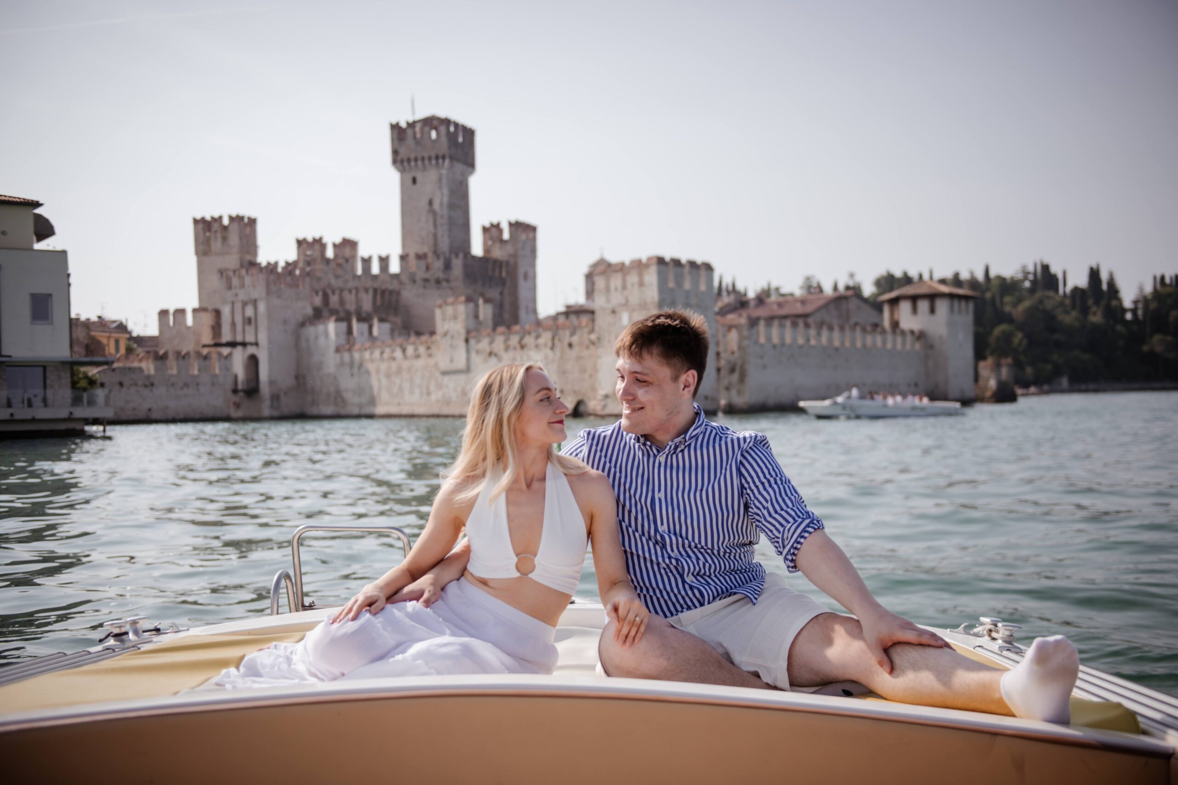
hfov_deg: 47.6
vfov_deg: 32.8
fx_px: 1336
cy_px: 392
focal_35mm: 41
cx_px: 589
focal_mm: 40
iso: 80
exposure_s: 1/2000
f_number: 2.8
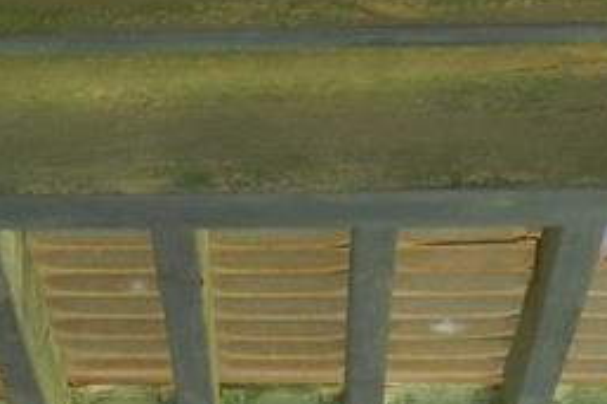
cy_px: 1030
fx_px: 3067
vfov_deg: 7.0
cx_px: -198
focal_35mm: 182
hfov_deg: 11.0
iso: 160
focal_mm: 5.4
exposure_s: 1/290
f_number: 7
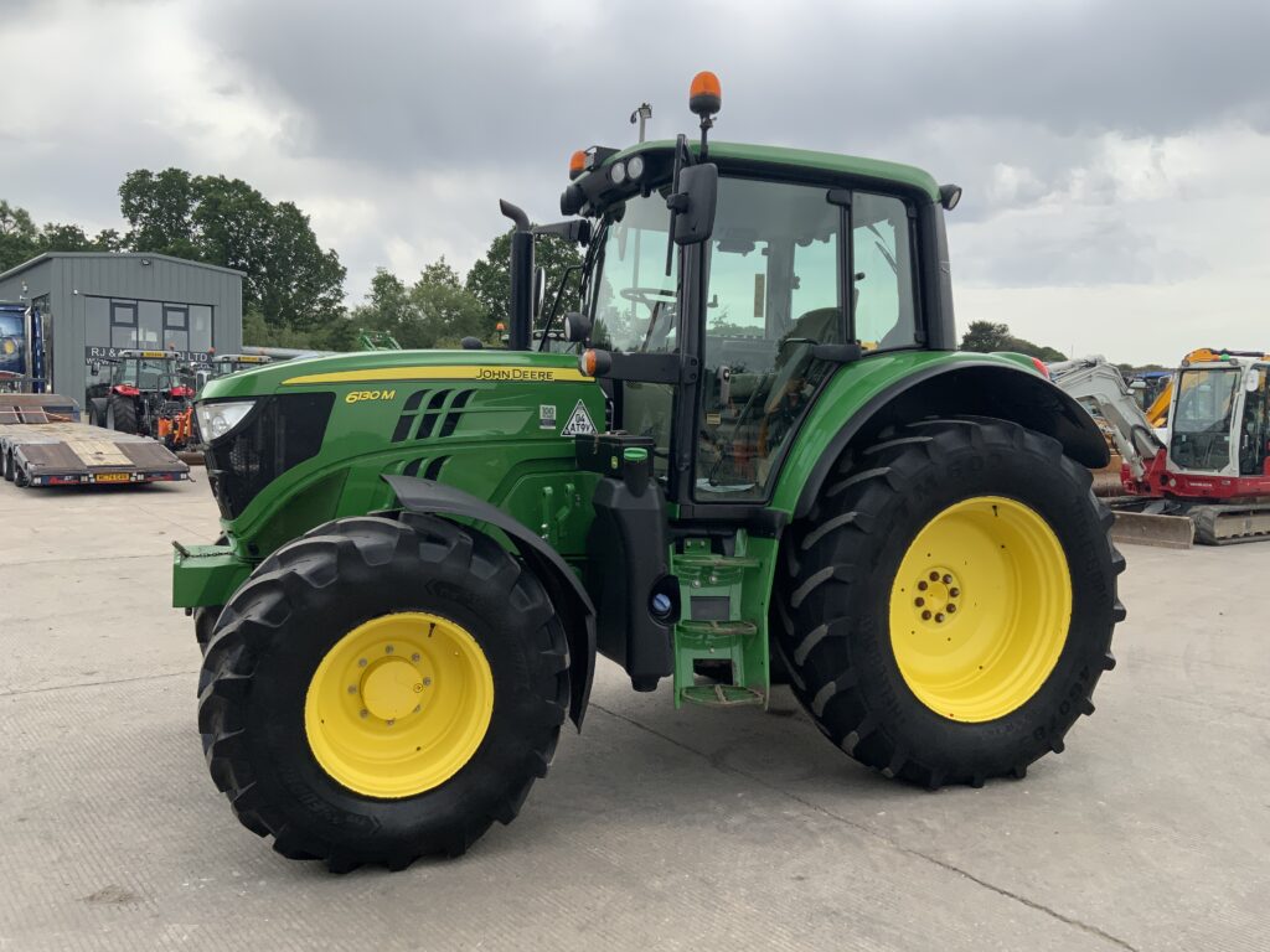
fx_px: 1064
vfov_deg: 48.2
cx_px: 635
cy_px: 476
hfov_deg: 61.7
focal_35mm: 29
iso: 16
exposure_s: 1/1279
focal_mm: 3
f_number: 1.8
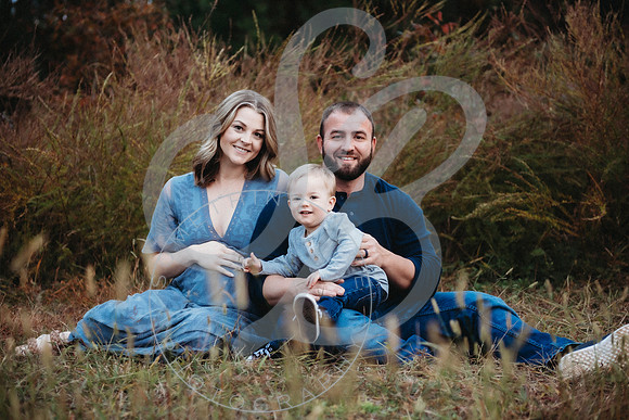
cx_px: 314
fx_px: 1223
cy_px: 210
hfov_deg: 28.8
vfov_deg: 19.5
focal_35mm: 70
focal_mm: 70
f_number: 2.8
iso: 400
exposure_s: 1/250
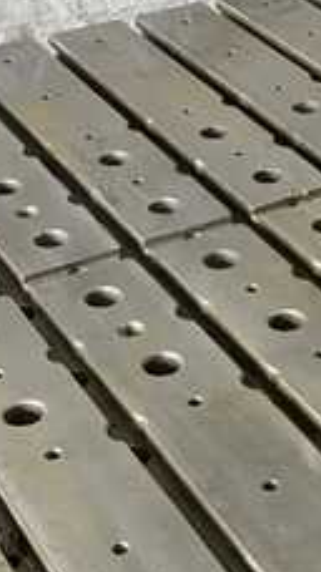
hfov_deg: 14.2
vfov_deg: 25.5
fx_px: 1258
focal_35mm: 83
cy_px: 386
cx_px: 359
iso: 100
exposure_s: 1/60
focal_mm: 3
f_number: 1.8
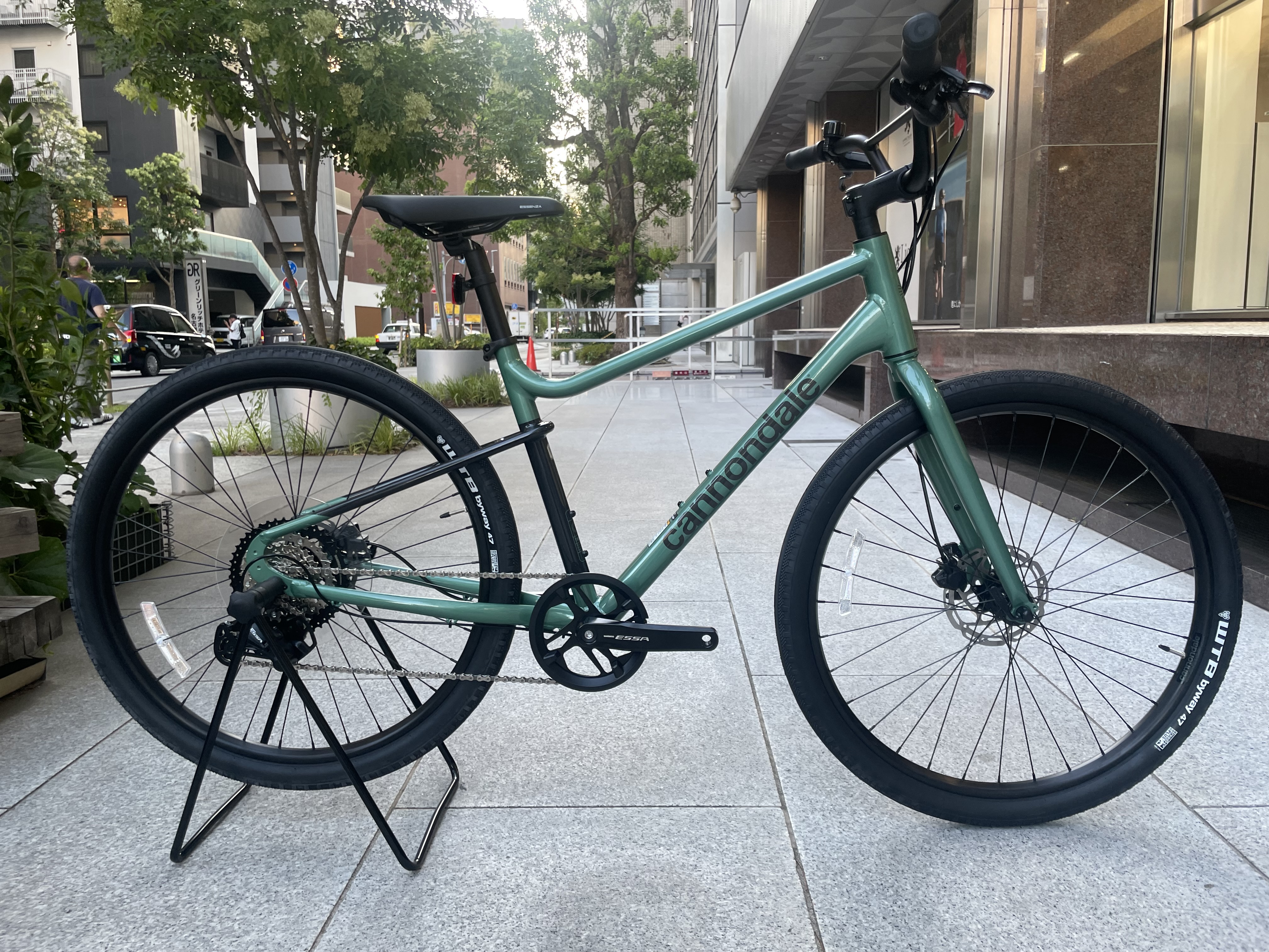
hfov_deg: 67.3
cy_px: 476
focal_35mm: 26
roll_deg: +0.6
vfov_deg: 53.1
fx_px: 953
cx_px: 634
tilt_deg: -7.3
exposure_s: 1/121
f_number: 1.6
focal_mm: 4.2
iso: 64
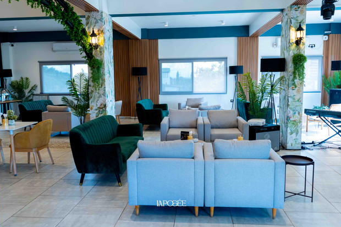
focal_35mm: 31
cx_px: 172
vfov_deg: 42.3
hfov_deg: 60.3
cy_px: 111
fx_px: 294
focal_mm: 30
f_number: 5
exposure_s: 1/50
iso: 2000
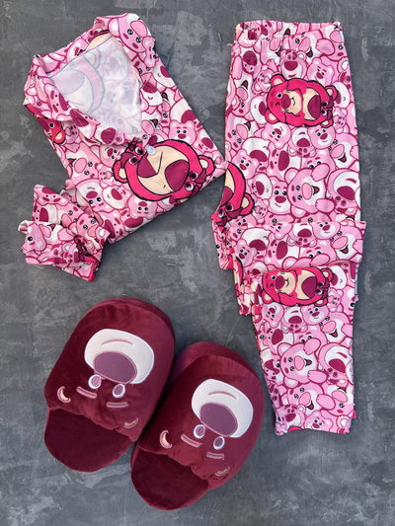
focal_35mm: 26
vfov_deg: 67.3
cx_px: 198
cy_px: 263
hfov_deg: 53.1
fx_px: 395
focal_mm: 5.7
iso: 50
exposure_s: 1/421
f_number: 1.5
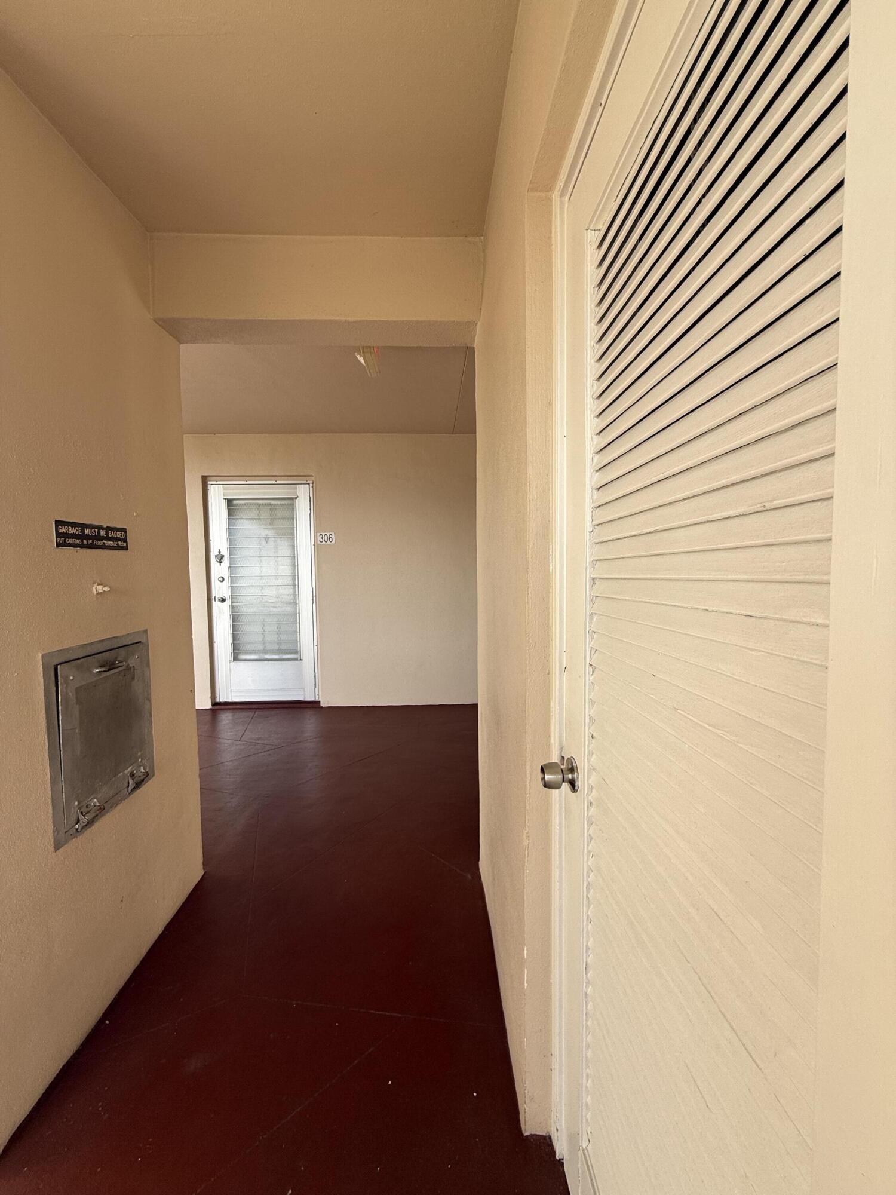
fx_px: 483
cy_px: 598
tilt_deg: -2.3
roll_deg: +1.1
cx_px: 448
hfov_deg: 85.7
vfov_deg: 102.1
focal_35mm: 14
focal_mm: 2.22
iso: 50
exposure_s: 1/199
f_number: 2.2
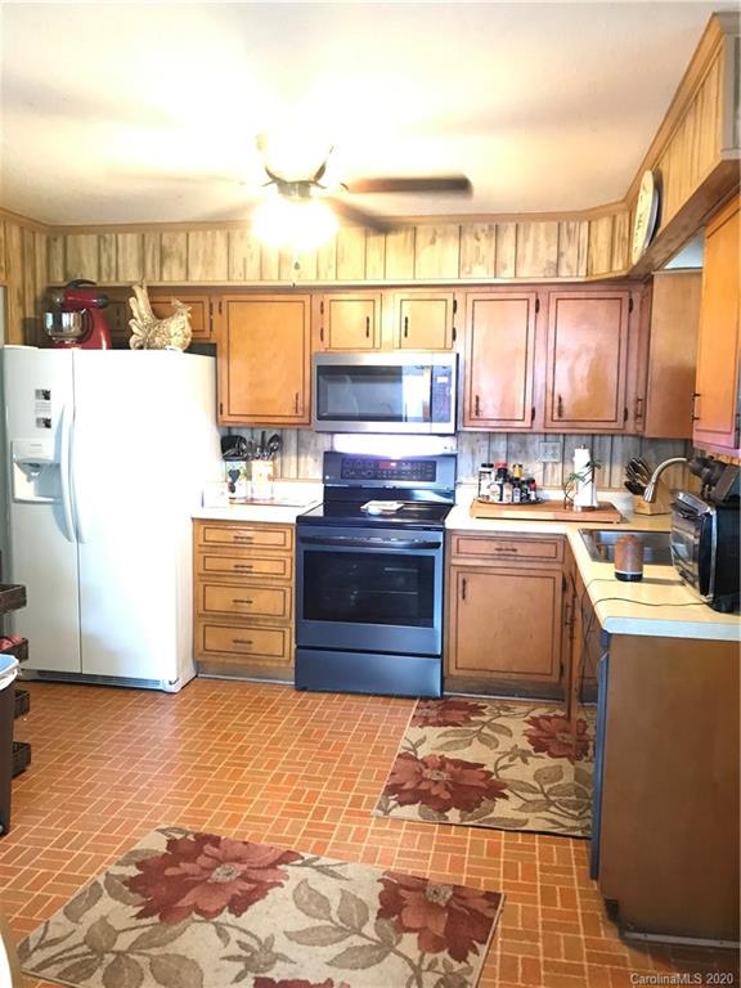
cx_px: 370
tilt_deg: -4.6
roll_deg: +0.3
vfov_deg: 63.4
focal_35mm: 28
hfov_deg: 49.7
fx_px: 799
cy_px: 494
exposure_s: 1/9
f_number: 1.8
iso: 100
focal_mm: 3.99
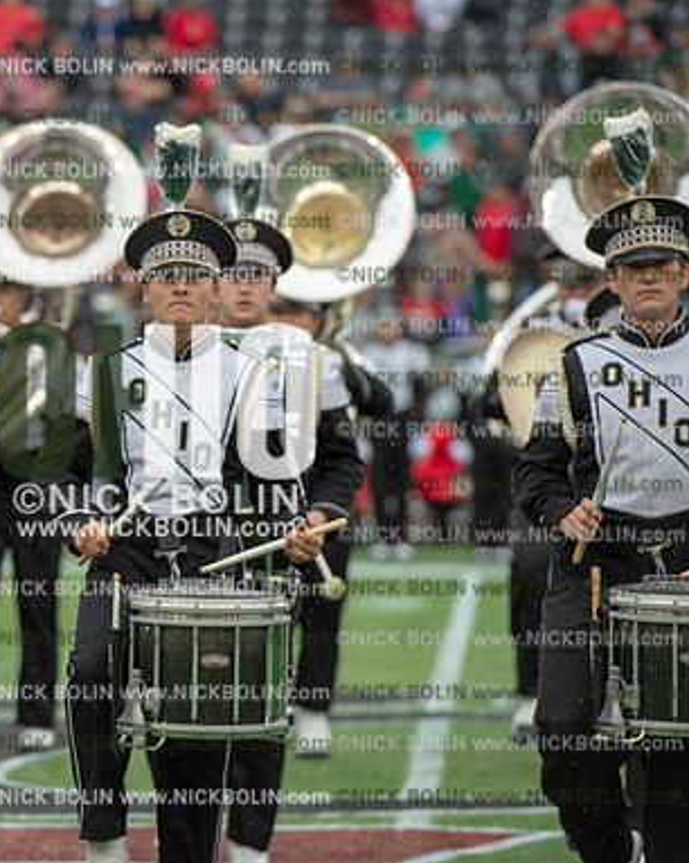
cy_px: 430
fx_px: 7245
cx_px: 155
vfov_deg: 6.8
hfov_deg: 5.4
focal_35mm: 284
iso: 400
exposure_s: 1/500
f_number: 4
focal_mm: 200
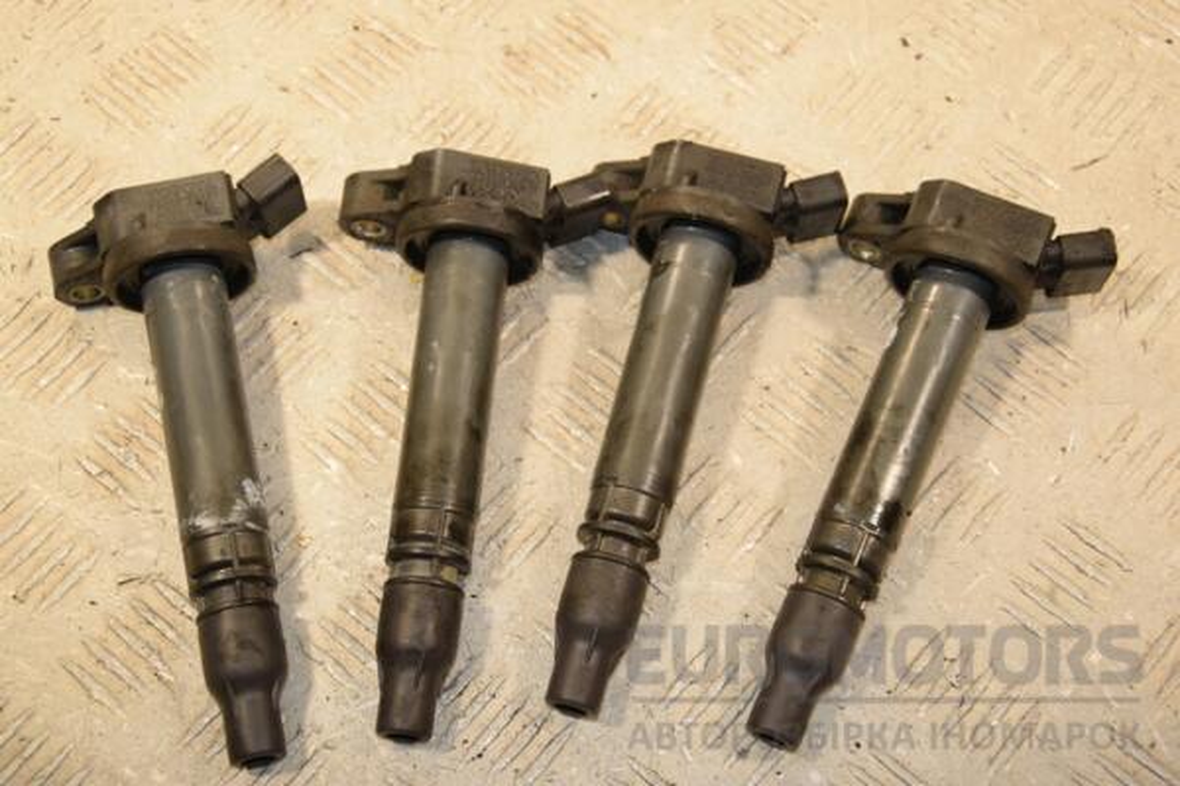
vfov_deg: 20.2
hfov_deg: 29.9
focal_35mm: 68
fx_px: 2212
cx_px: 590
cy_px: 393
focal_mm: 45
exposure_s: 1/200
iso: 800
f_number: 6.3
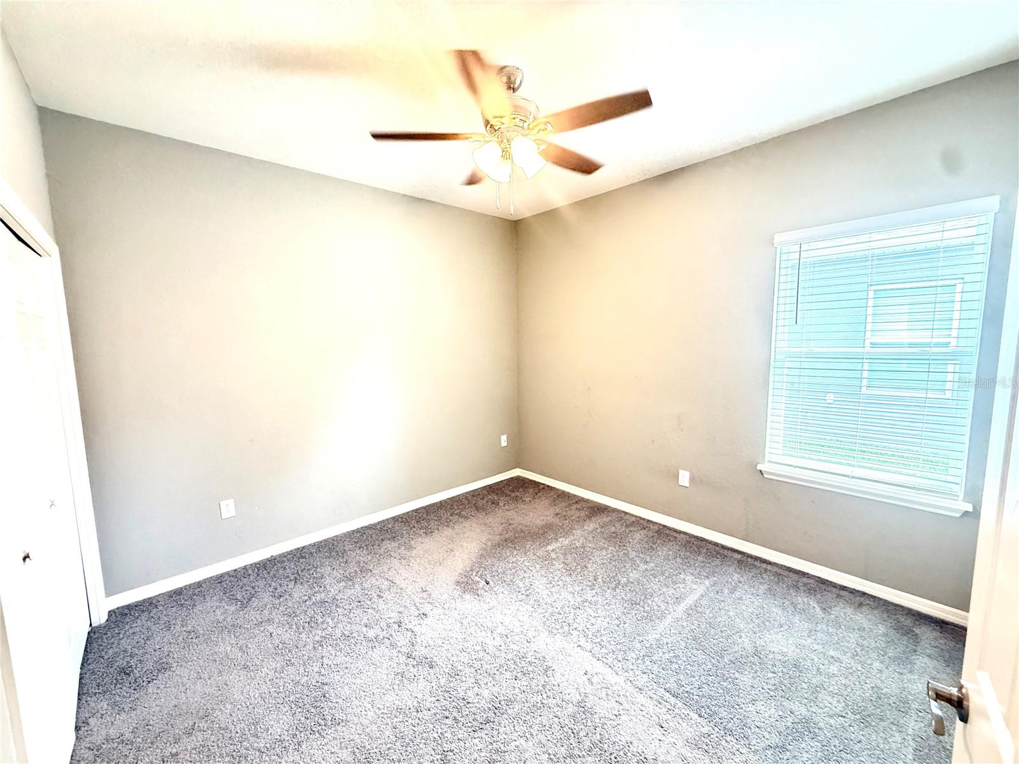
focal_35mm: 14
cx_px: 510
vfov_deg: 85.7
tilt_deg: -5.7
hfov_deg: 102.1
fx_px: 412
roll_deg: +0.9
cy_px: 382
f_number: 2.2
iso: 500
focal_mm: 2.22
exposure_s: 1/60
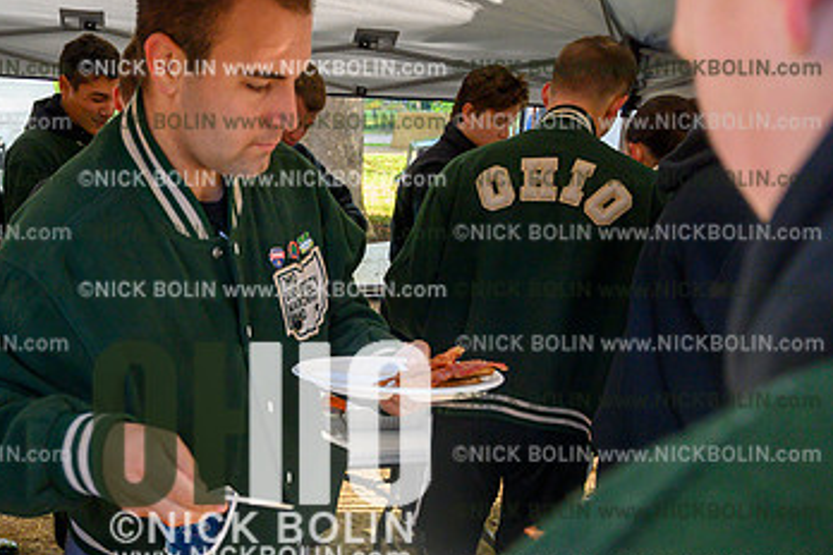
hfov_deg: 47.5
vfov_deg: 32.4
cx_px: 261
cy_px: 455
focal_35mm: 40
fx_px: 925
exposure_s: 1/400
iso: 2500
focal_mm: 24
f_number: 5
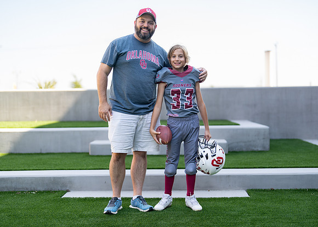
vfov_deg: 25.9
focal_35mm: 55
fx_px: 494
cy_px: 112
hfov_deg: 35.7
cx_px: 161
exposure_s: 1/1600
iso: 100
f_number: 1.2
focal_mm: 50
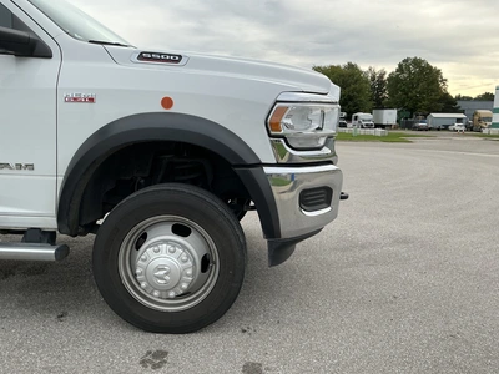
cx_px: 250
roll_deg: -0.4
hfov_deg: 63.4
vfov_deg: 49.7
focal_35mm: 28
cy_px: 187
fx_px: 404
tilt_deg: -8.5
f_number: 1.8
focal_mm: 3
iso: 25
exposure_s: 1/770
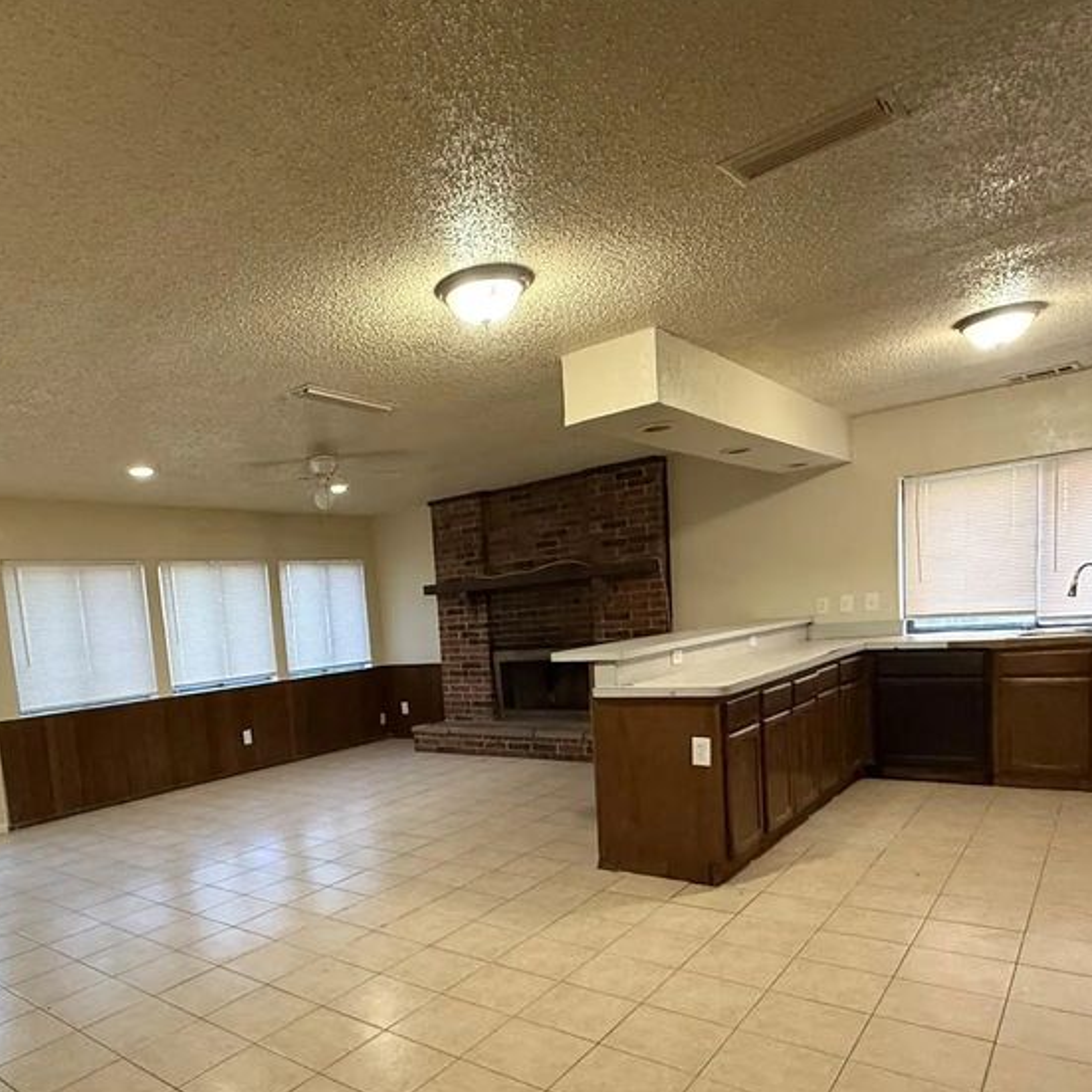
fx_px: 821
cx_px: 381
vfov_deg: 65.7
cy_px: 717
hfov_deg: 65.8
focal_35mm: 23
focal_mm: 2.22
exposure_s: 1/60
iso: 500
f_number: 2.2
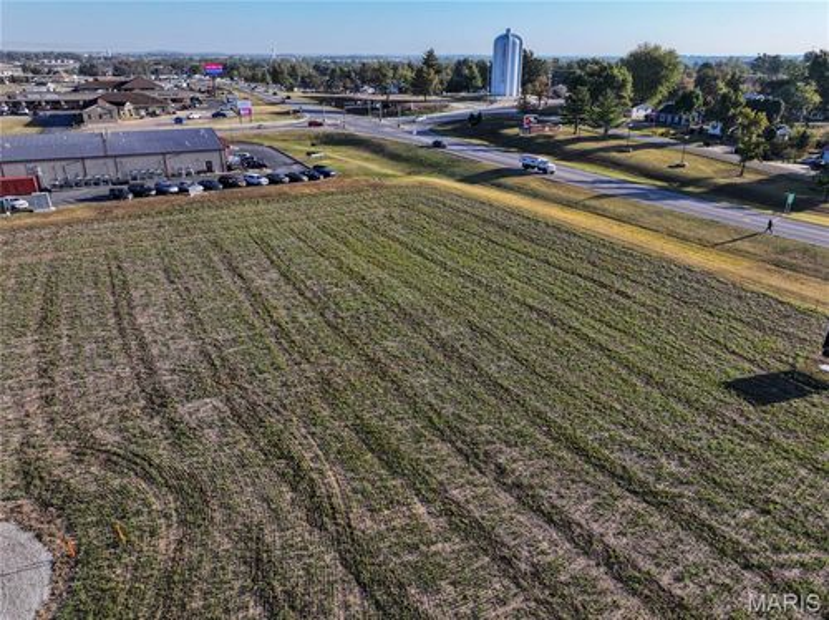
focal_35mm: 24
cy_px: 310
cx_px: 414
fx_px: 574
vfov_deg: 56.7
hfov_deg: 71.6
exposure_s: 1/1600
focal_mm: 12.29
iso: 170
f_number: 2.8
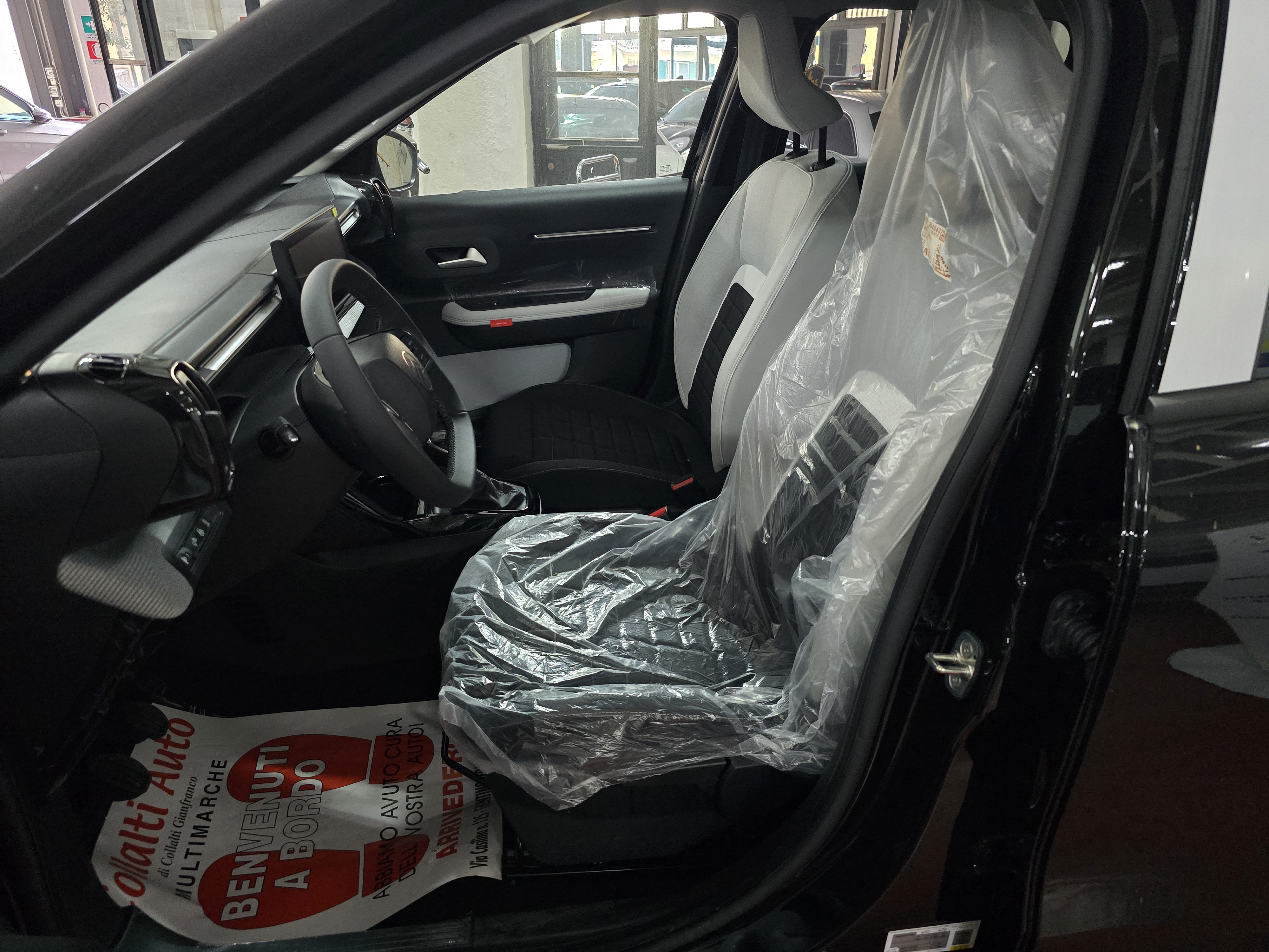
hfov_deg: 73.9
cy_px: 476
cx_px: 634
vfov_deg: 58.9
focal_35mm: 23
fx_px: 843
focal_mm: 6.3
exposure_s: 1/50
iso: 1600
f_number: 1.7
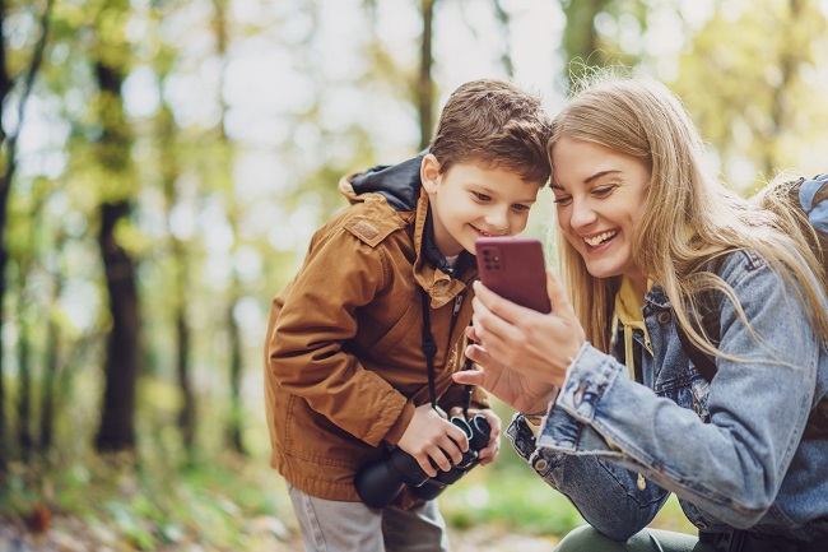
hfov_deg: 39.6
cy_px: 276
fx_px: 1150
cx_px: 414
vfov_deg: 27.0
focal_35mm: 50
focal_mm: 50
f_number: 1.4
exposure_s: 1/500
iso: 100
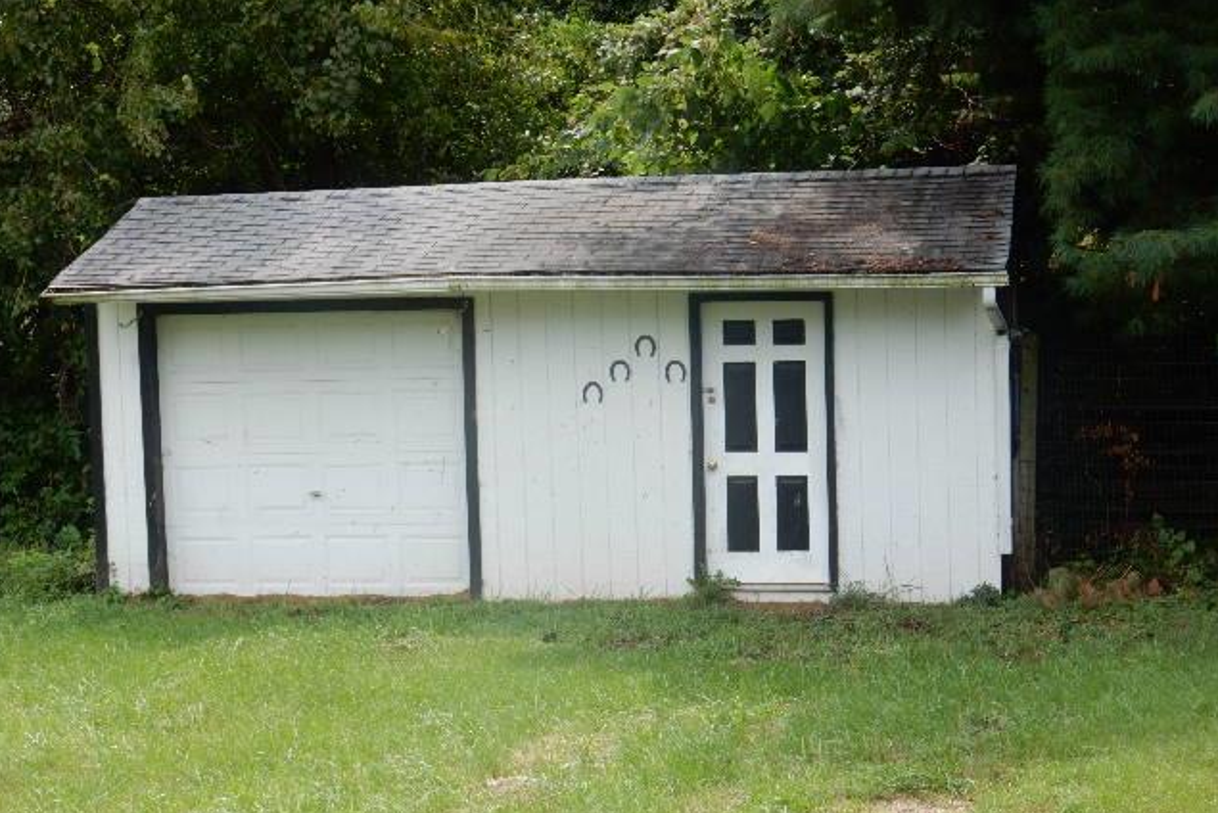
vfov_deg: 15.5
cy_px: 426
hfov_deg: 23.1
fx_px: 2979
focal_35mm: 88
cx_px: 606
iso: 125
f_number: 5
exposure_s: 1/250
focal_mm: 14.9
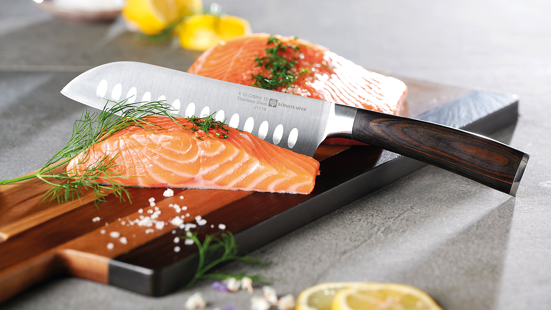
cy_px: 130
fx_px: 2147
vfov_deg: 8.3
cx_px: 276
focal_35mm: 147
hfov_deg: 14.6
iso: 31
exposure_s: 1/100
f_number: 5.6
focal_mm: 140
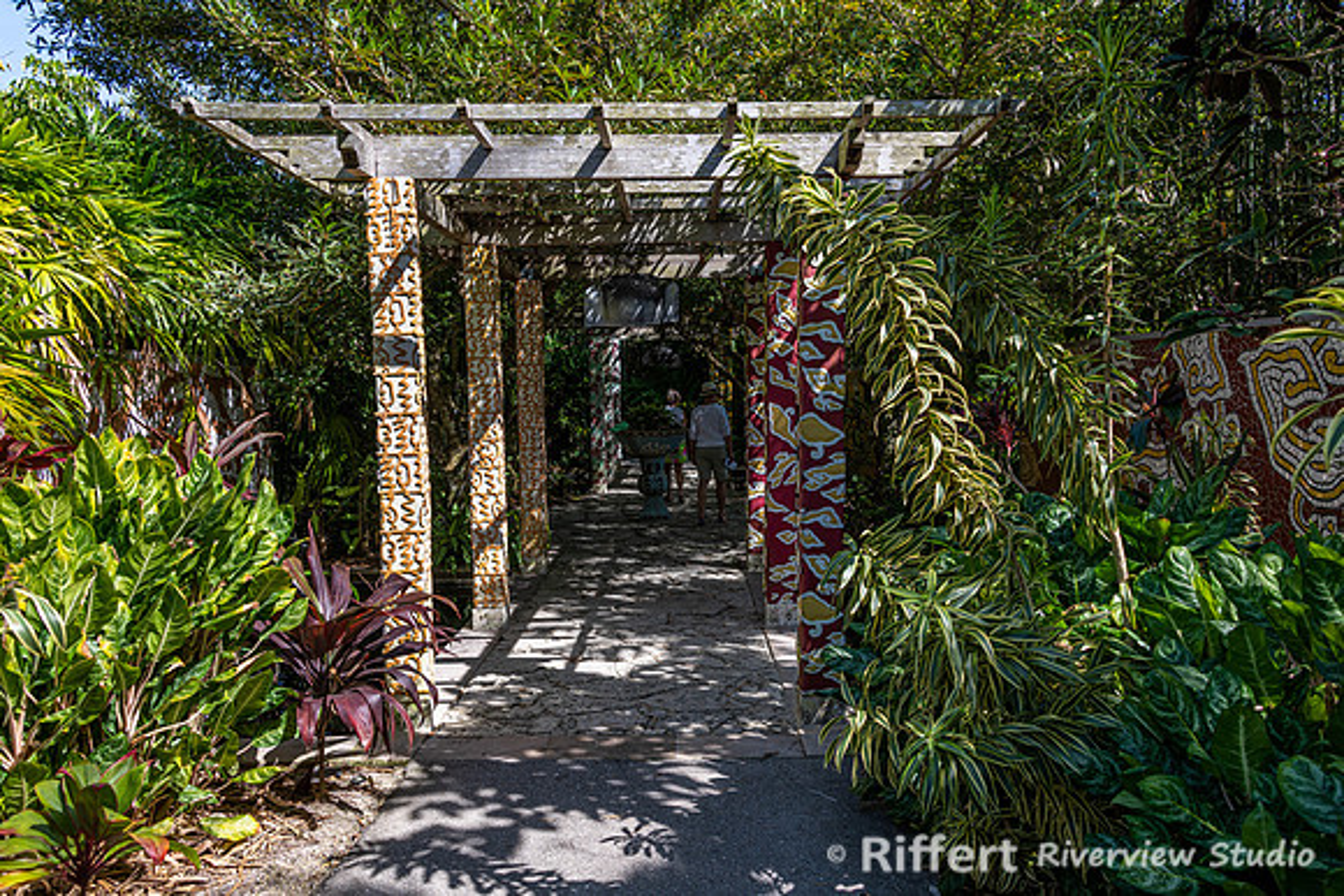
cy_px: 448
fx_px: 1078
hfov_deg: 63.9
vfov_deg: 45.2
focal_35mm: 29
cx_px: 672
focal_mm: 28
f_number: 8
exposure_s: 1/160
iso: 140
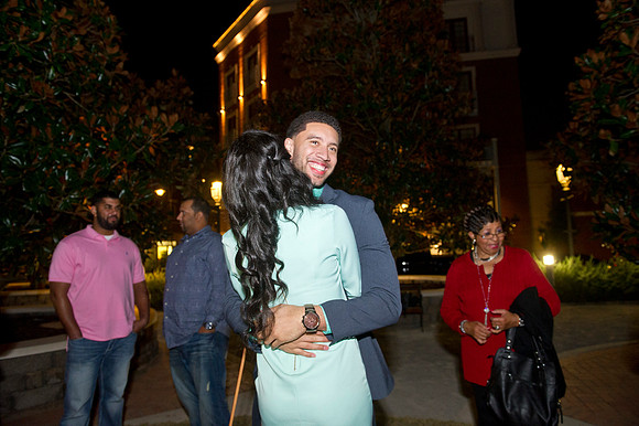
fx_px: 426
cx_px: 320
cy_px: 213
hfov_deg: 73.8
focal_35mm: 24
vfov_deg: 53.1
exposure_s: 1/80
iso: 3200
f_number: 4
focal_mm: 24
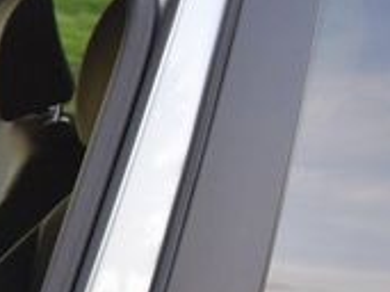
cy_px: 405
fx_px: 1092
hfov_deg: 17.6
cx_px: -239
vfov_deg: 14.4
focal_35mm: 97
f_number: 3.5
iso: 640
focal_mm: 18
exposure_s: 1/250
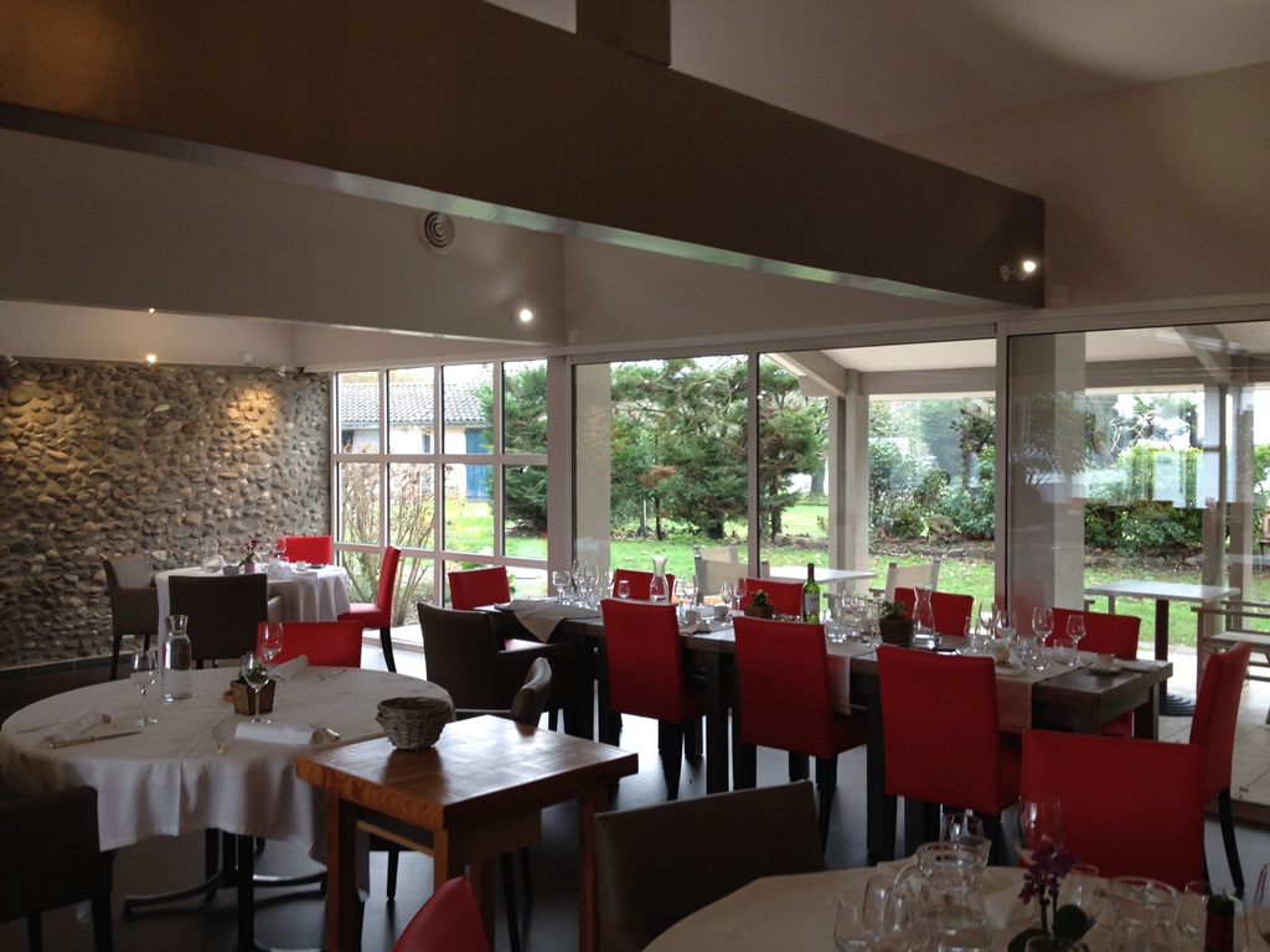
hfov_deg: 52.6
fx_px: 1284
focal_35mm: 35
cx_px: 635
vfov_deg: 40.7
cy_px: 476
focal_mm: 4.28
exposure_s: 1/30
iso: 50
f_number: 2.4
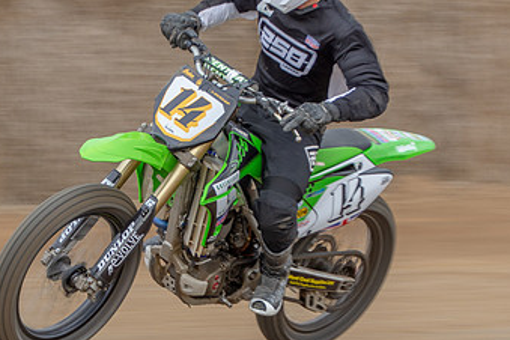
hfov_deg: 6.5
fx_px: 4519
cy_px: 125
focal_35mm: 319
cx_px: 167
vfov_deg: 4.3
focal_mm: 98
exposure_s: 1/125
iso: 320
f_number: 8
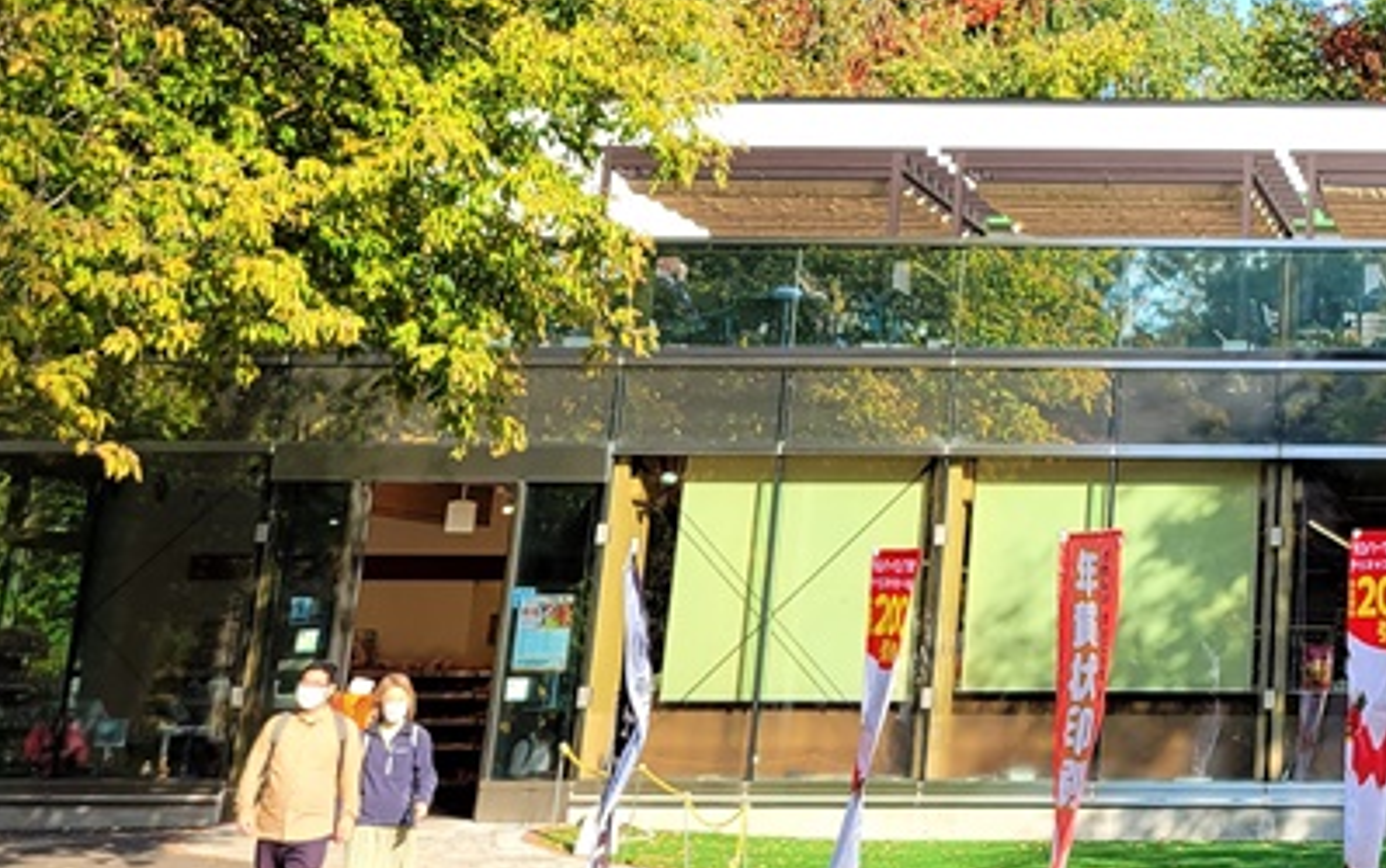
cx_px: 1594
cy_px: -10
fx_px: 2608
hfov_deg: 26.9
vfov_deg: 18.4
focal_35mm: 69
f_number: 1.8
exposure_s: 1/788
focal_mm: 5.4
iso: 40
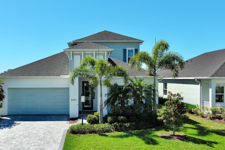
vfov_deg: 33.4
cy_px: 81
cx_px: 84
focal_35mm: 40
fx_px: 250
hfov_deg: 48.0
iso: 100
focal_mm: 10.57
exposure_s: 1/320
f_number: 9
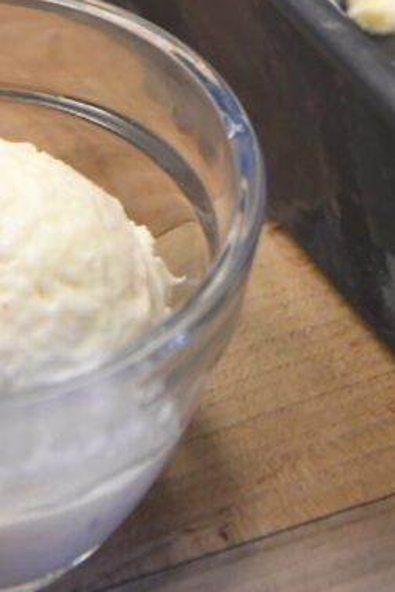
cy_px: -92
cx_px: 184
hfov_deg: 6.8
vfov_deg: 10.0
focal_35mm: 203
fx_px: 3341
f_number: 5
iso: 3200
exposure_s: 1/60
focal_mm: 50
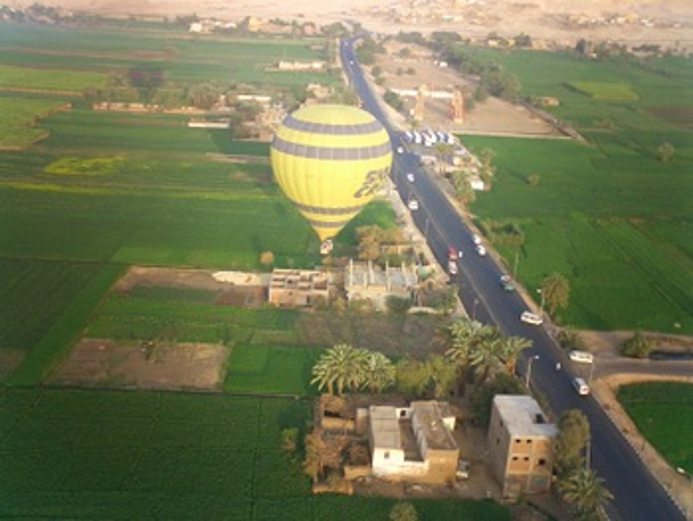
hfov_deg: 50.1
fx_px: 741
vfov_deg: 38.7
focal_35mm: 37
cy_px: 260
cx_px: 346
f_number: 3.5
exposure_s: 1/200
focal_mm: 5.6
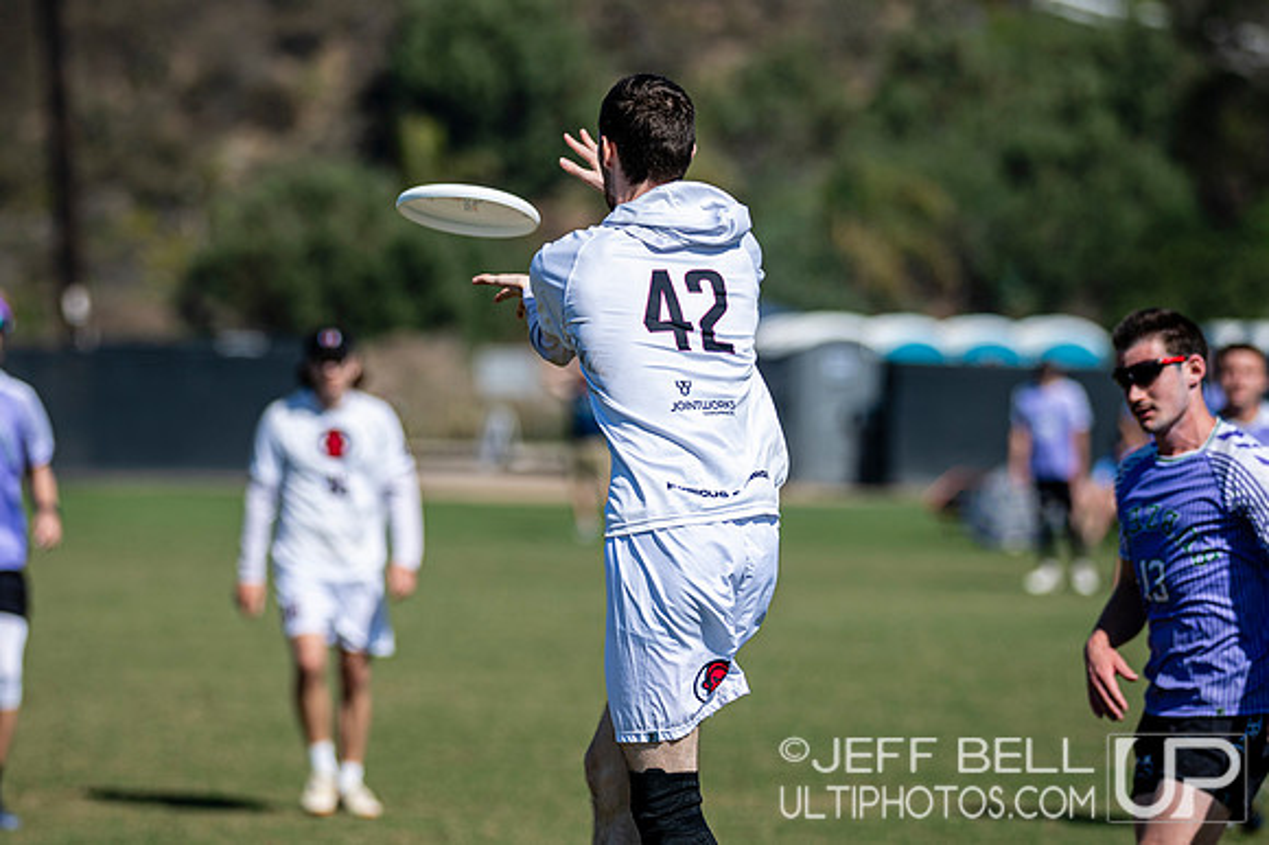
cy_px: 456
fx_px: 9318
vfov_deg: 5.2
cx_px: 614
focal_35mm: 264
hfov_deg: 7.8
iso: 100
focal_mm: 185
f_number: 3.2
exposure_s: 1/2500
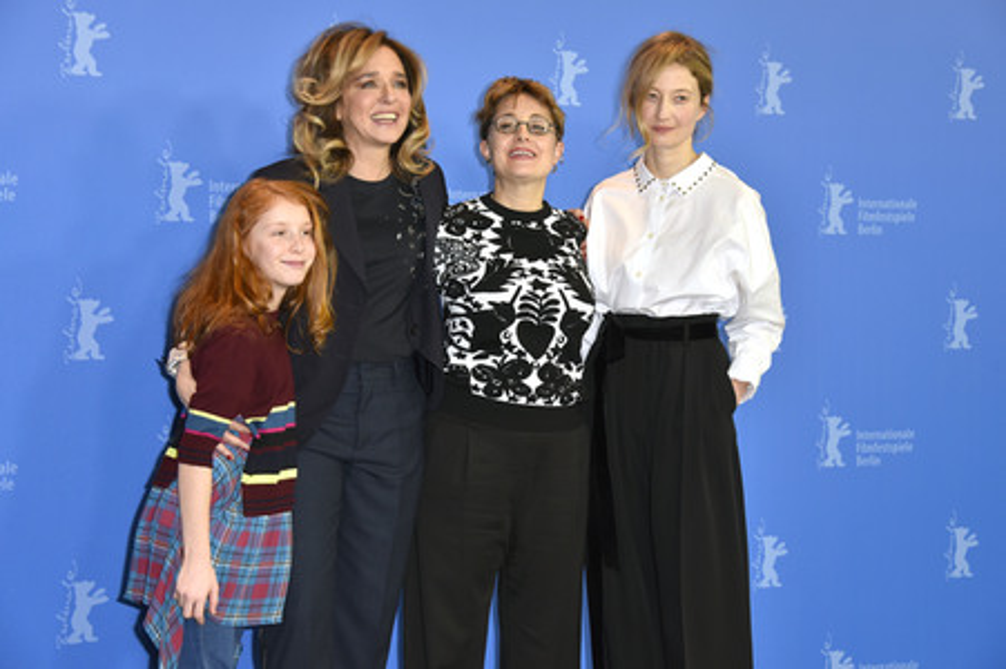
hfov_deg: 26.0
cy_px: 334
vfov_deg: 17.5
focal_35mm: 78
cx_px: 503
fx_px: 2178
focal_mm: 78
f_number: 5.6
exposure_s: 1/125
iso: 640
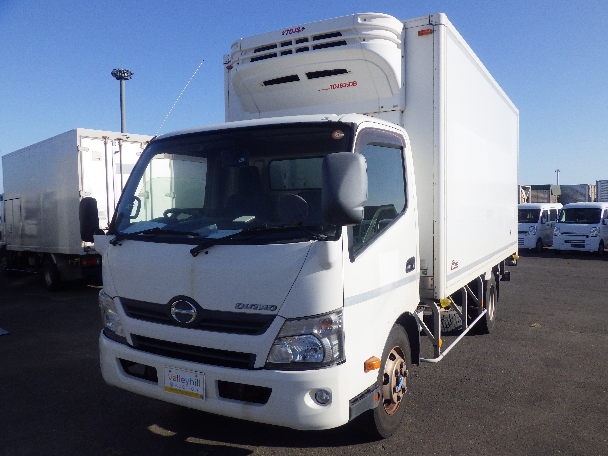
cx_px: 304
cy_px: 228
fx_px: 492
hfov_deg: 63.4
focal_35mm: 28
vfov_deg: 49.7
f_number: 4.2
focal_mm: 5
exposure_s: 1/2000
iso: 250
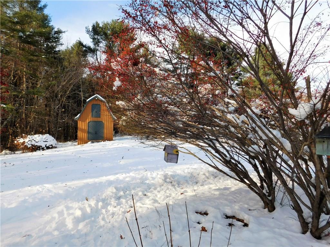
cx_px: 165
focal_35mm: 24
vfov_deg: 56.8
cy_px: 124
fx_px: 229
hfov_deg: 71.6
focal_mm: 4.1
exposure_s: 1/640
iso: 125
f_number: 3
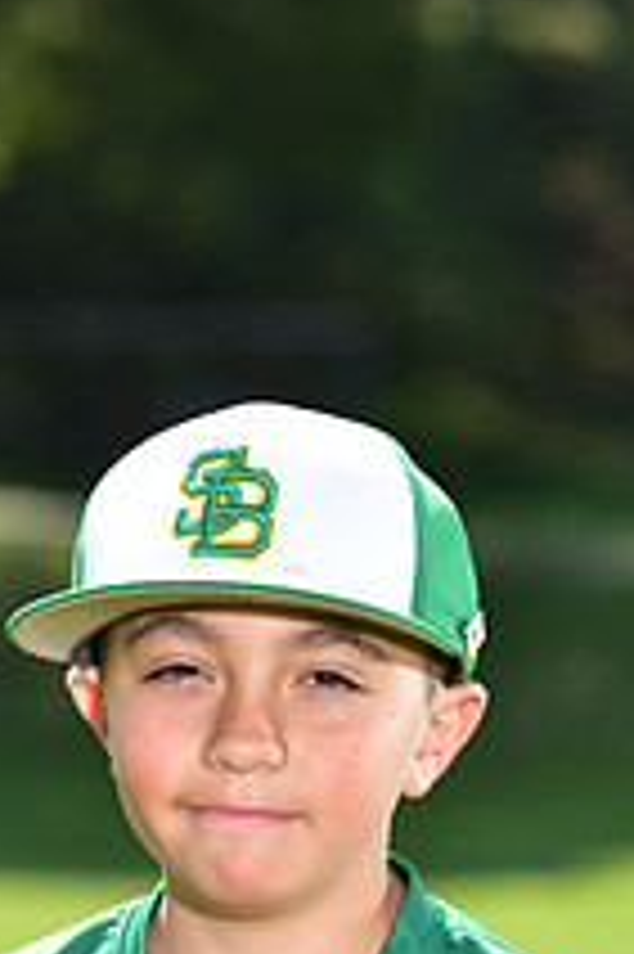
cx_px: 259
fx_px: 9419
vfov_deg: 5.8
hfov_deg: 3.9
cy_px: 1161
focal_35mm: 356
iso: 100
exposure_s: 1/250
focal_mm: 130
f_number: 5
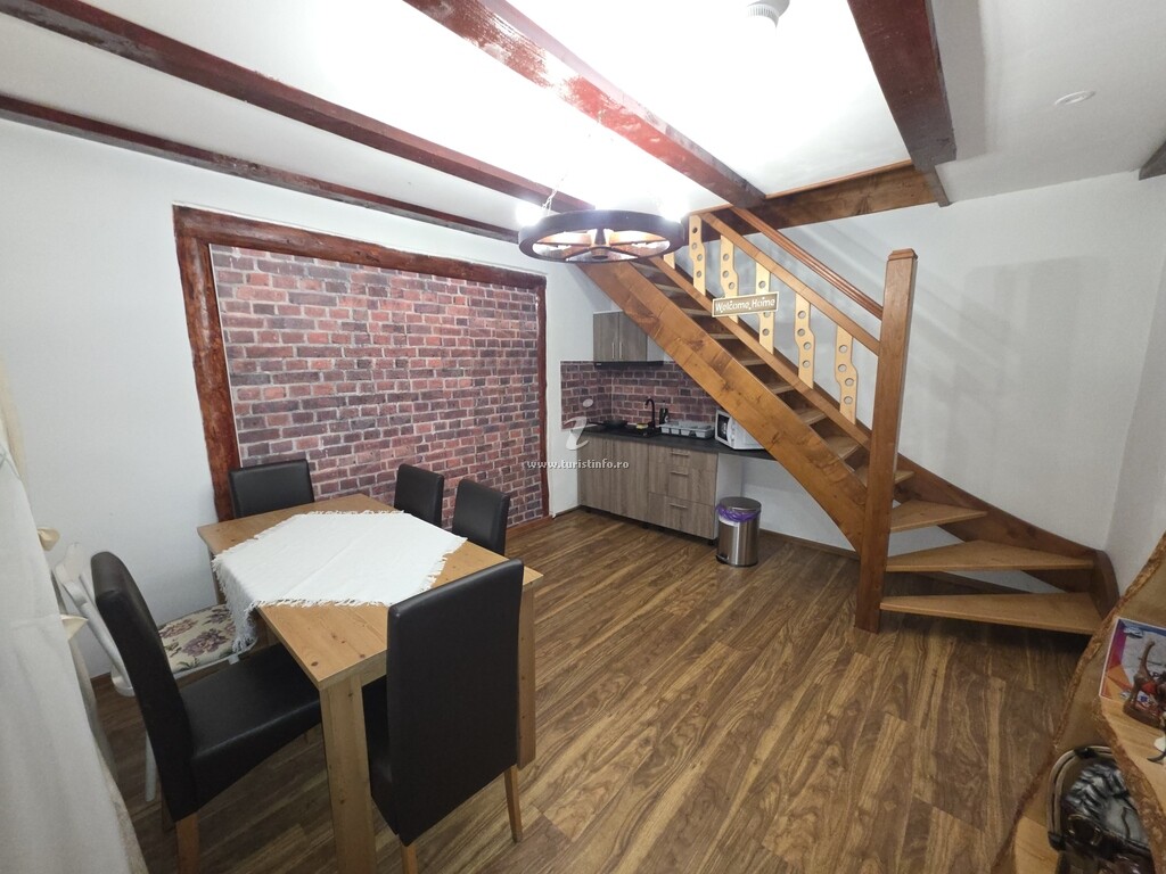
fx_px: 438
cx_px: 583
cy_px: 437
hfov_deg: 106.2
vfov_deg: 89.9
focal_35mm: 13
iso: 400
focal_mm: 2.2
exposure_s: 1/33.3
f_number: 1.9
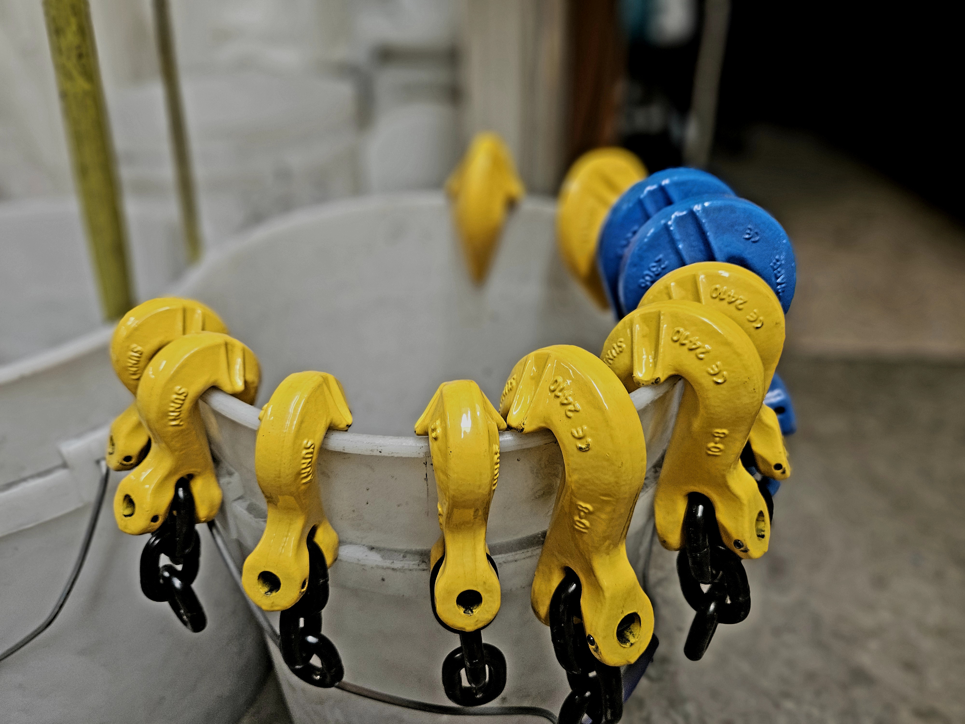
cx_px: 482
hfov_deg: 73.9
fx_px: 641
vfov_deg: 58.9
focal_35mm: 23
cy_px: 362
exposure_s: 1/100
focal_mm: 5.4
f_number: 1.8
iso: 100
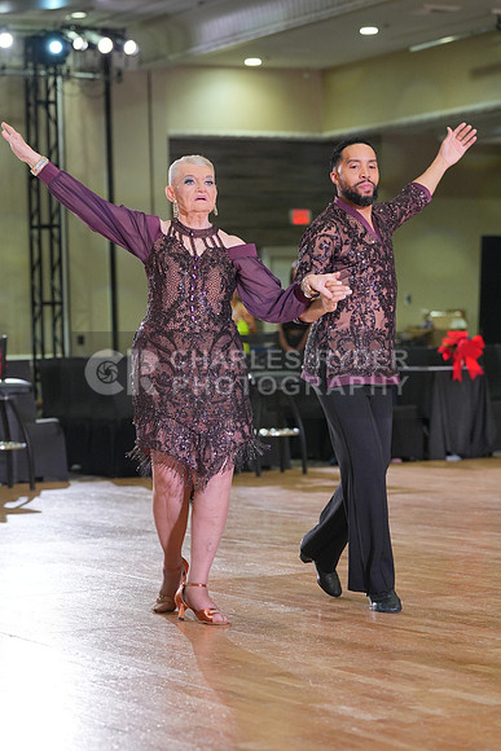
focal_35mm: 103
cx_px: 250
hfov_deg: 13.3
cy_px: 376
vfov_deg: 19.8
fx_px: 2149
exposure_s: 1/400
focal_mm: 103
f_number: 4
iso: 2500
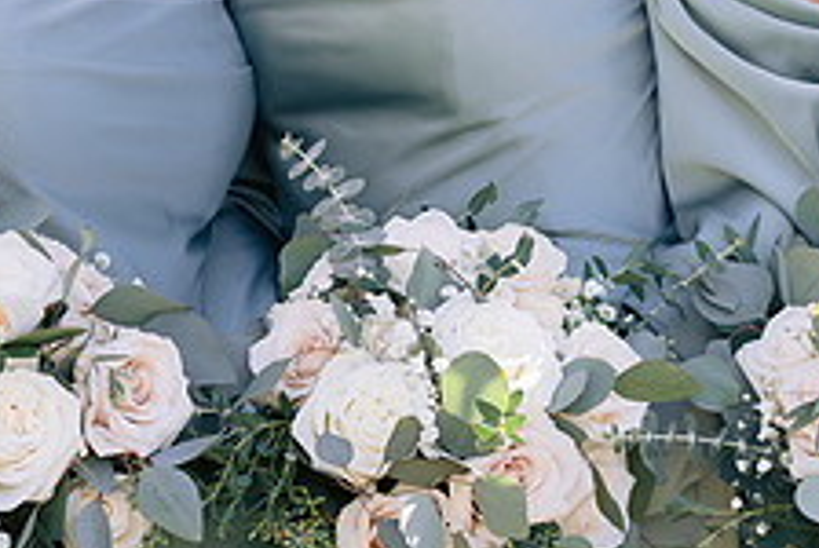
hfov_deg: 13.6
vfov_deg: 9.2
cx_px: 679
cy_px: 417
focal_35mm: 150
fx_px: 3417
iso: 80
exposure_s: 1/200
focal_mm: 50
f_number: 2.8
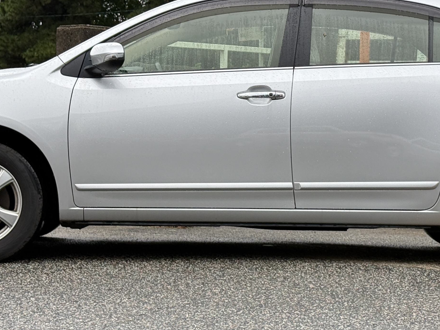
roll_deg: -0.8
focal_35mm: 105
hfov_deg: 18.7
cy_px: 86
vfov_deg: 14.0
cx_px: 258
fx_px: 1335
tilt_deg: +1.5
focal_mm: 6.76
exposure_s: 1/778
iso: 64
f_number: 1.78
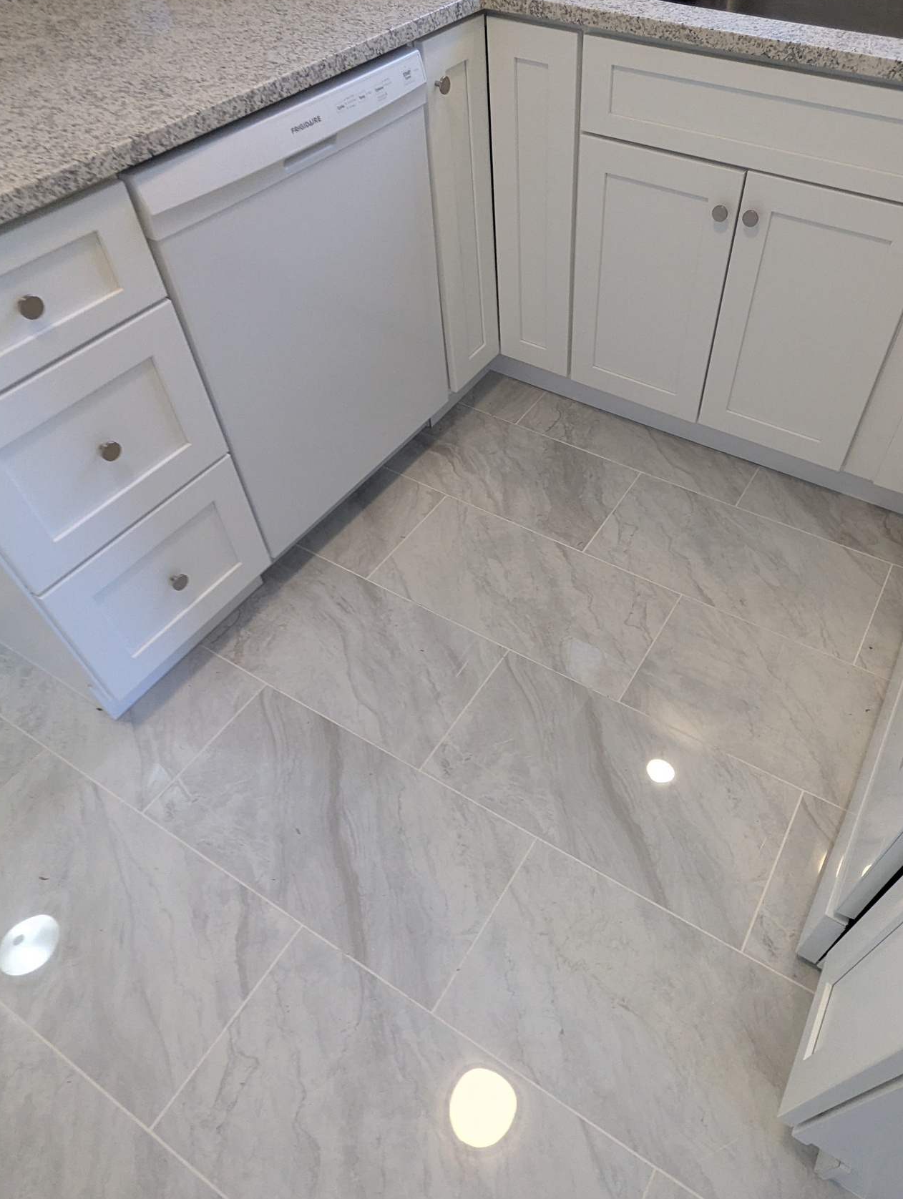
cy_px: 574
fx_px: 763
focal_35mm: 22
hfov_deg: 60.7
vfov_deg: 76.3
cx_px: 545
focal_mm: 2.35
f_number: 2.2
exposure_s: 1/60
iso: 116
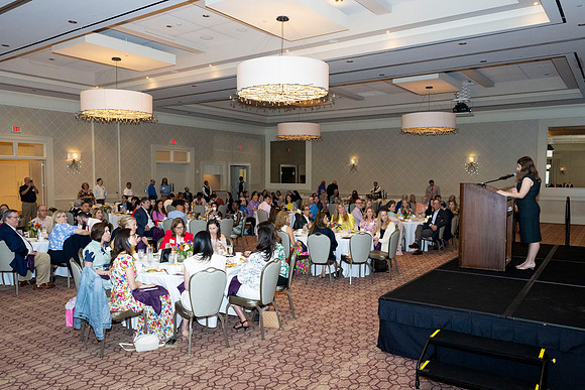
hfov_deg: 64.1
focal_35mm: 29
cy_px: 210
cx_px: 283
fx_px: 467
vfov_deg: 45.3
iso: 2000
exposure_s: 1/200
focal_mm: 24
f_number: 5.6
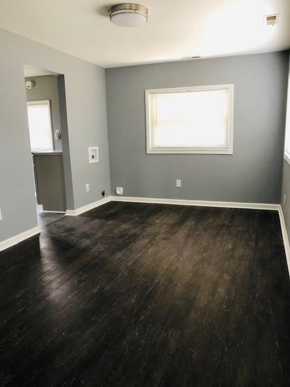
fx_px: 313
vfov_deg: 63.4
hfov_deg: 49.7
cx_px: 145
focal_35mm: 28
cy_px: 194
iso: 64
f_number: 1.8
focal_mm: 3.99
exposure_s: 1/15
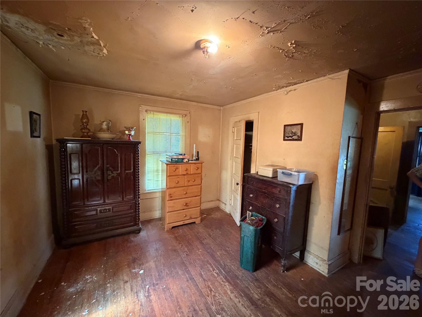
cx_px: 211
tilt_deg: -4.4
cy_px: 158
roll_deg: -1.6
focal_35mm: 14
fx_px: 171
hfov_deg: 102.1
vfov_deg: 85.7
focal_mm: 2.22
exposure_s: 1/40
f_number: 2.2
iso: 1000
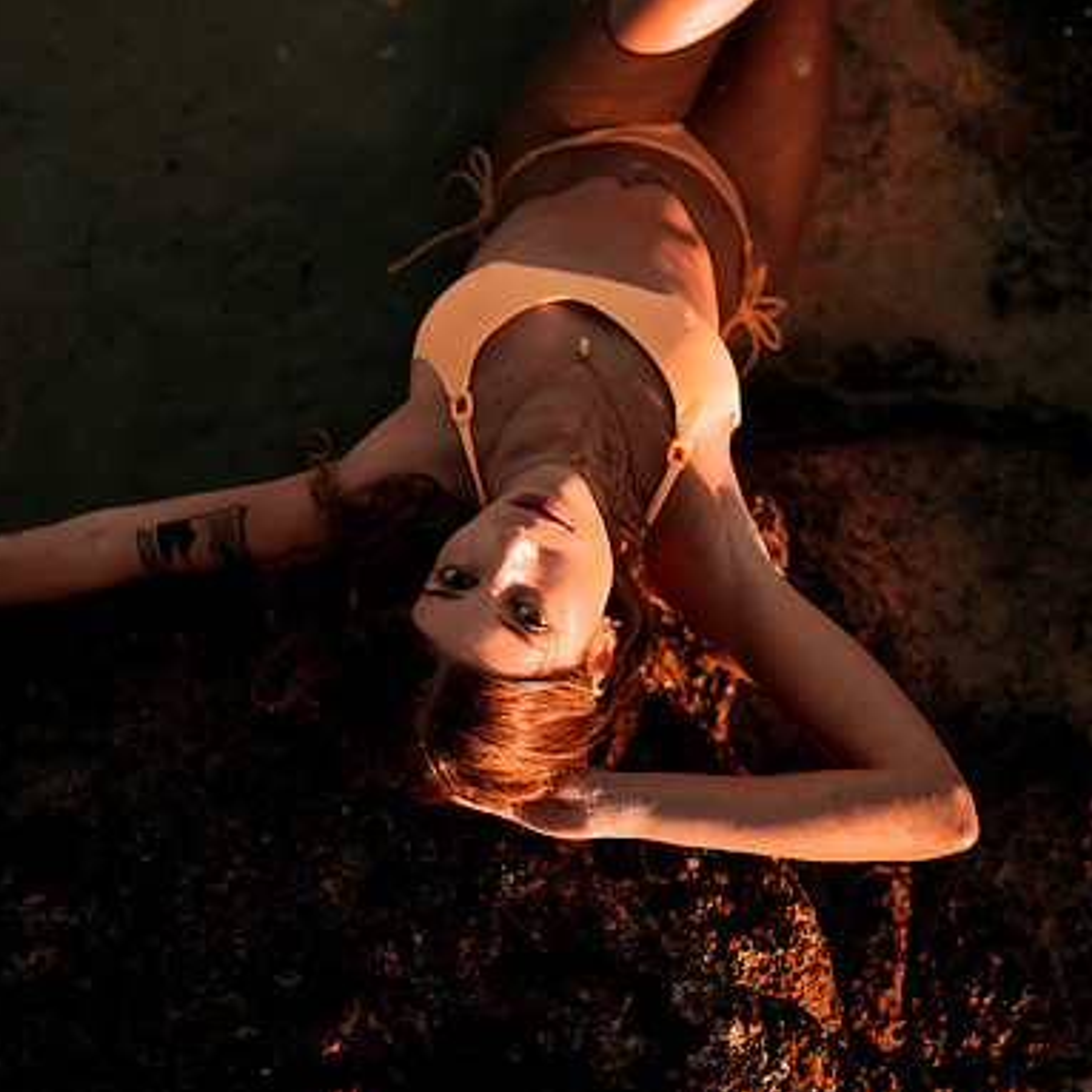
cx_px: 393
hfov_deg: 37.3
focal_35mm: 45
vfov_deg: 37.6
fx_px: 1606
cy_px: 546
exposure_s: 1/800
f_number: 1.8
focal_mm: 35
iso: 50
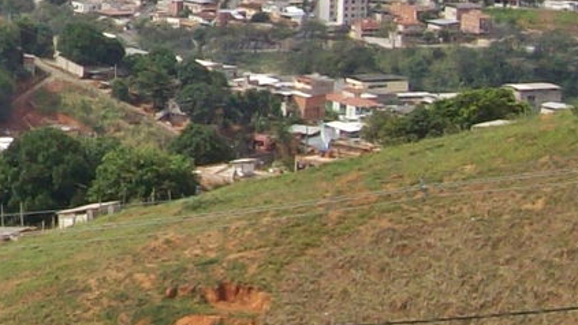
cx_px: -473
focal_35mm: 178
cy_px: -180
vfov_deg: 6.7
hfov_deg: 11.2
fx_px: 2728
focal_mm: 6
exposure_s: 1/650
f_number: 4.8
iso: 80
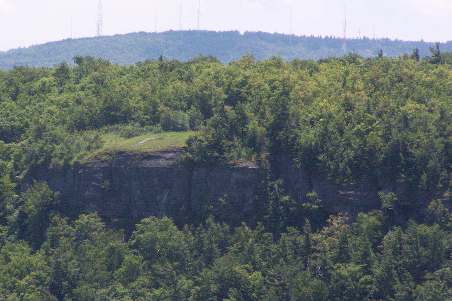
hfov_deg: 6.2
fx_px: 4156
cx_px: 226
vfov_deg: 4.2
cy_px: 167
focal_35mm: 331
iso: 400
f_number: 7.1
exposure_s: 1/1250
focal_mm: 52.6
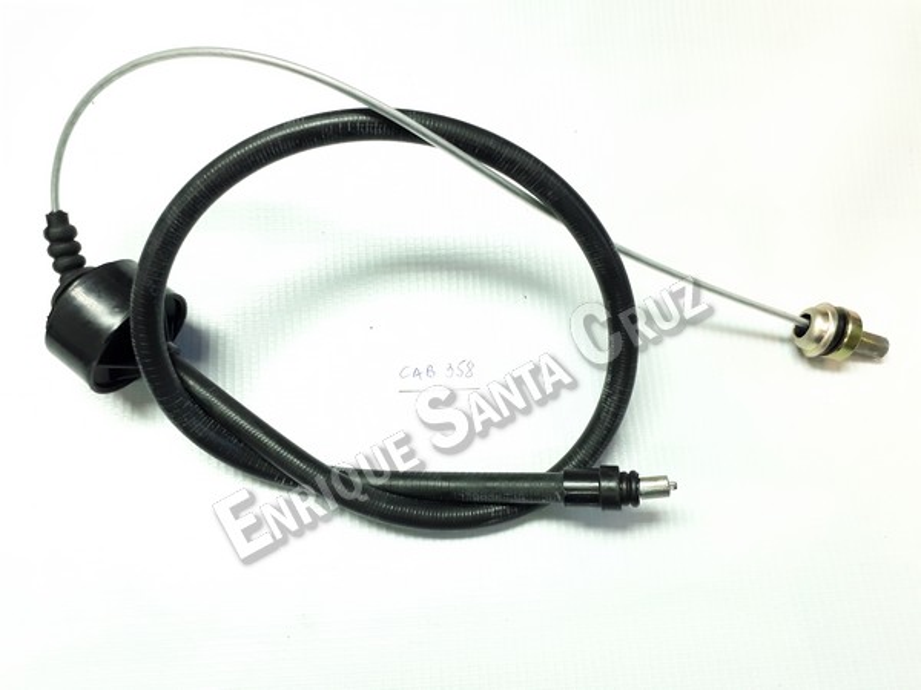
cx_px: 460
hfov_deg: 65.3
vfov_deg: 51.4
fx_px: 718
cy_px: 345
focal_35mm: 27
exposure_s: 1/33
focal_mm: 3.6
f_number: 1.9
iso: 200
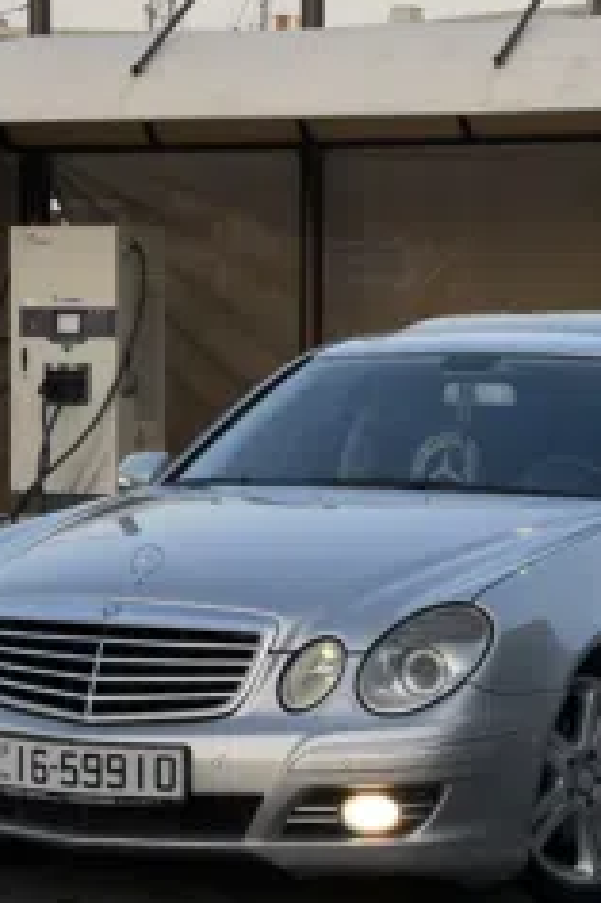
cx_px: 417
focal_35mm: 113
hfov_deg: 12.1
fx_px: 2834
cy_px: 390
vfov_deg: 18.1
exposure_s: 1/121
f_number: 2.2
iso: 32
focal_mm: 7.5
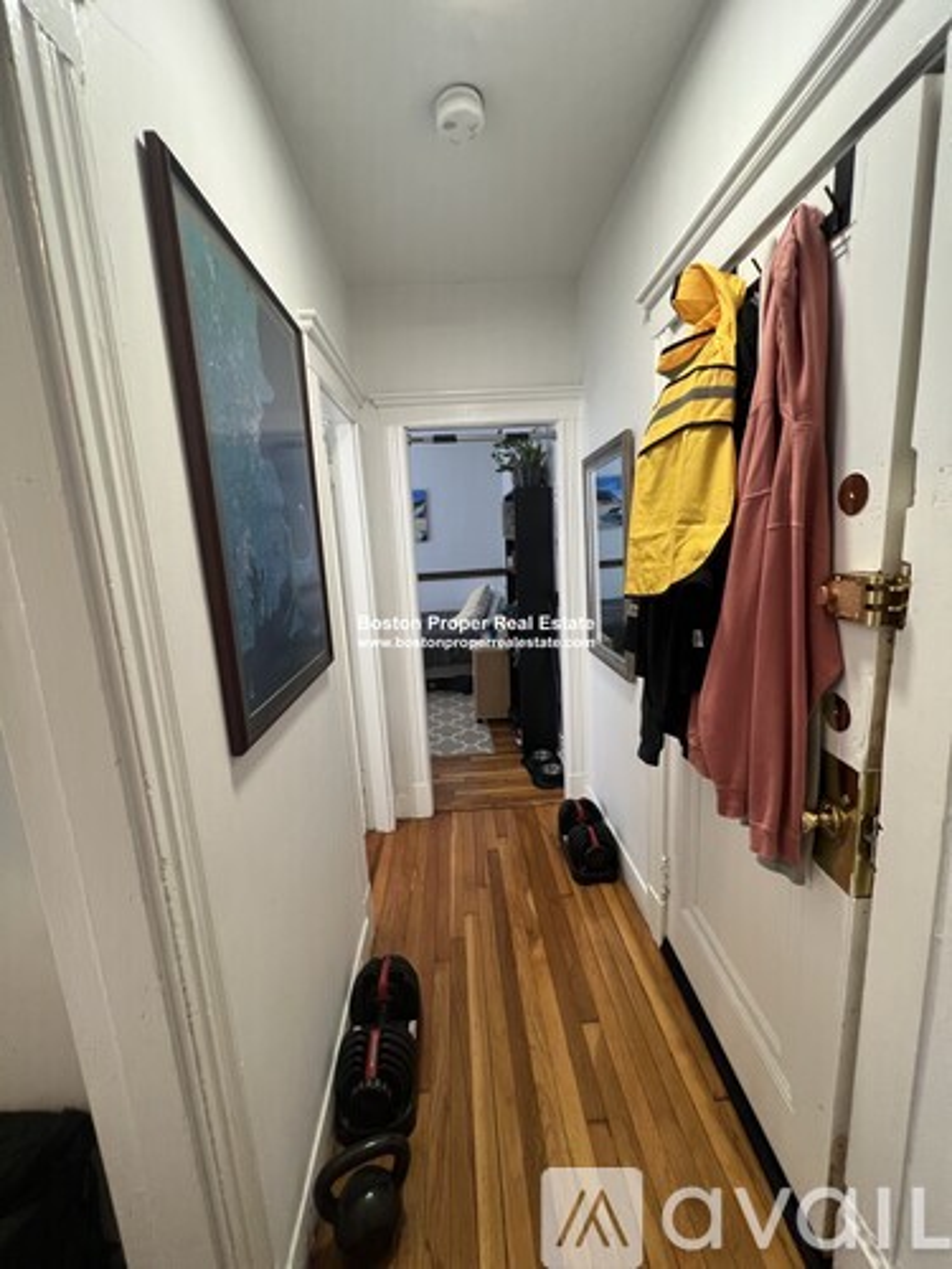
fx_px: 477
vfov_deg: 106.2
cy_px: 634
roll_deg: +3.8
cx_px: 476
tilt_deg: -10.3
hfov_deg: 89.9
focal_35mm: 13
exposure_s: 1/60
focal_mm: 1.57
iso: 200
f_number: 1.8
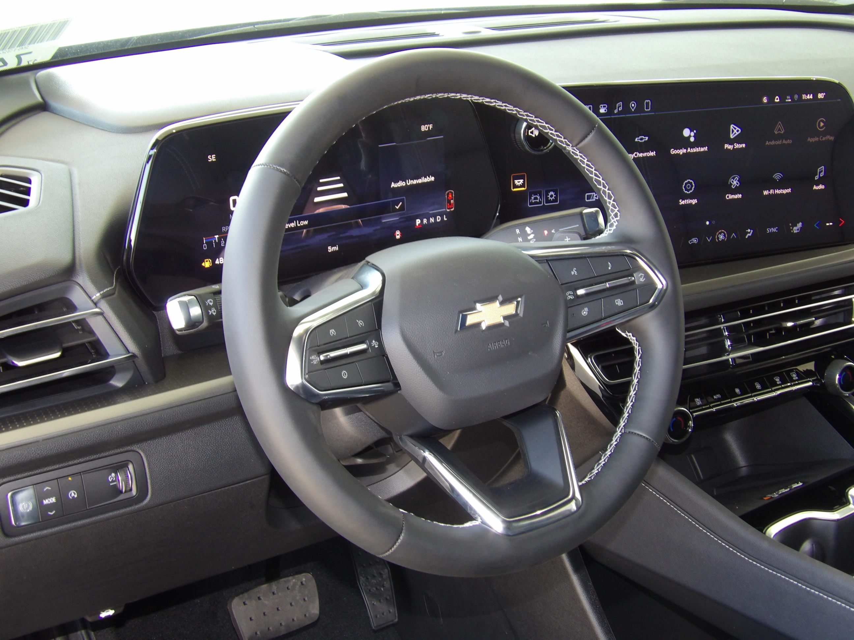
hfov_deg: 41.2
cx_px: 427
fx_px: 1135
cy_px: 320
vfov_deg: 31.5
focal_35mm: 46
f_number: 3.8
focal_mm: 8.2
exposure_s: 1/33
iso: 200
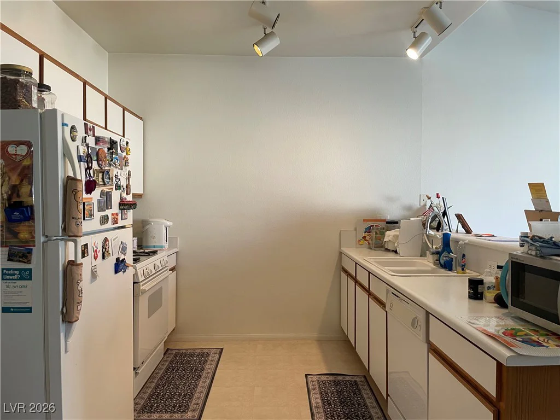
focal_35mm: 26
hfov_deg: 67.3
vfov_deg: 53.1
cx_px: 280
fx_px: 421
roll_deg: -0.4
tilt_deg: -1.6
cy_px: 210
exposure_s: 1/60
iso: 100
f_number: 1.6
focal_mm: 4.2
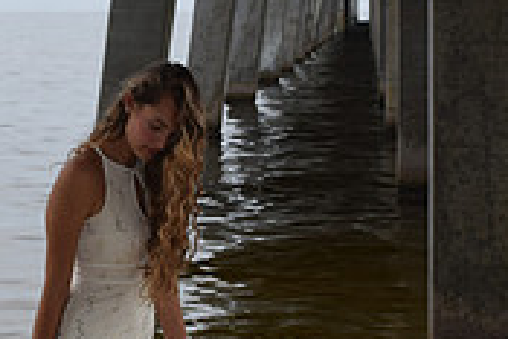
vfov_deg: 9.2
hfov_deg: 13.8
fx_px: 2104
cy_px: 268
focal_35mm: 149
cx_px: 189
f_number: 7.1
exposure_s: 1/200
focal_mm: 30
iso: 100
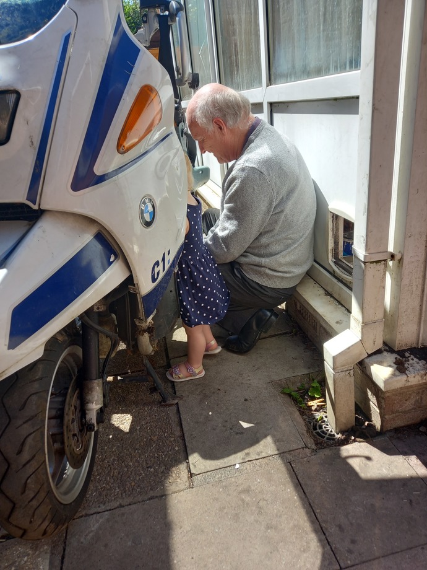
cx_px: 214
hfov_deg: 54.9
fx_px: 411
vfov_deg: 69.4
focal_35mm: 25
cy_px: 285
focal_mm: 4.6
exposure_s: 1/156
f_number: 2
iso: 25
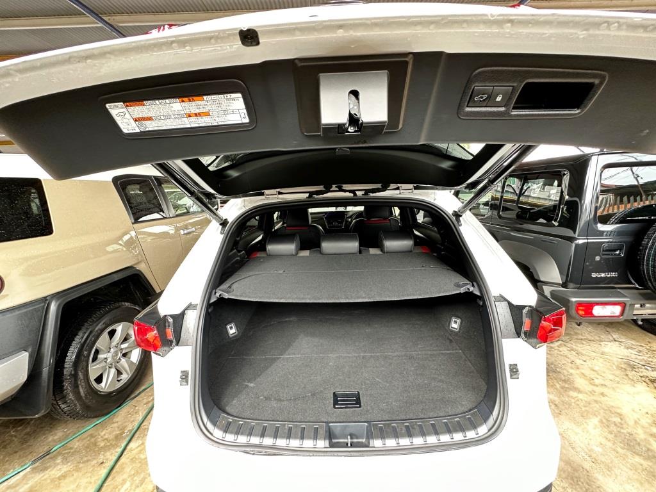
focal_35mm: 14
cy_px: 246
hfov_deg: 102.1
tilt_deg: -12.0
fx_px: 265
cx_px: 328
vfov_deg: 85.7
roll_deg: +2.1
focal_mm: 2.22
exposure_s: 1/99
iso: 250
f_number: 2.2
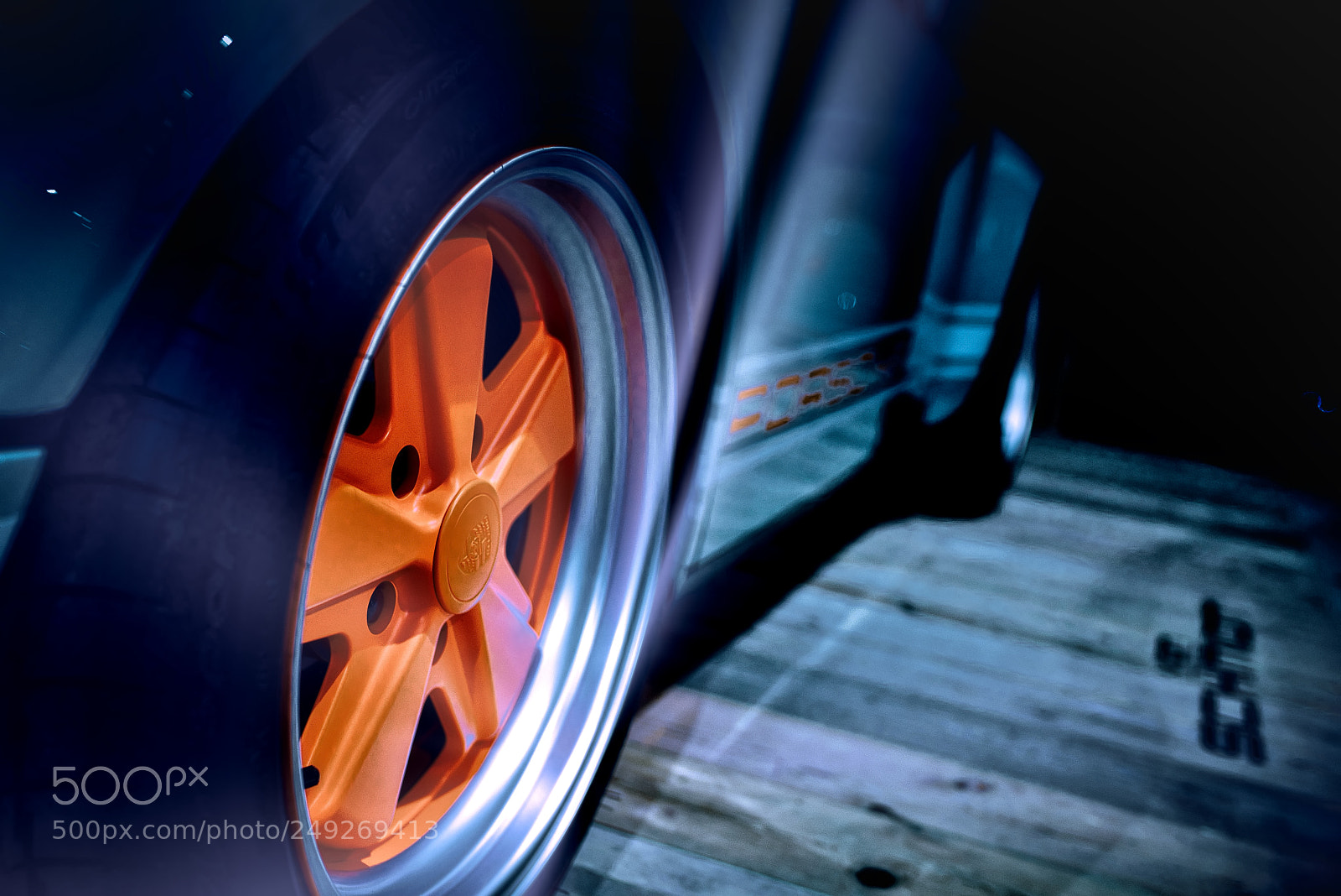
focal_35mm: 35
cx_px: 670
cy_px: 448
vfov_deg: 37.9
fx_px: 1304
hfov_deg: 54.4
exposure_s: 1/40
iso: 1000
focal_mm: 35
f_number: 2.8
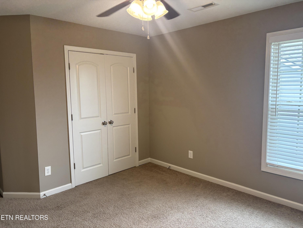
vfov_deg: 53.1
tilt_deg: -5.5
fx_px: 228
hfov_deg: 67.3
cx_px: 152
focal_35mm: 26
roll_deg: +1.0
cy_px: 114
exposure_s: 1/60
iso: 80
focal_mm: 5.96
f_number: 1.6
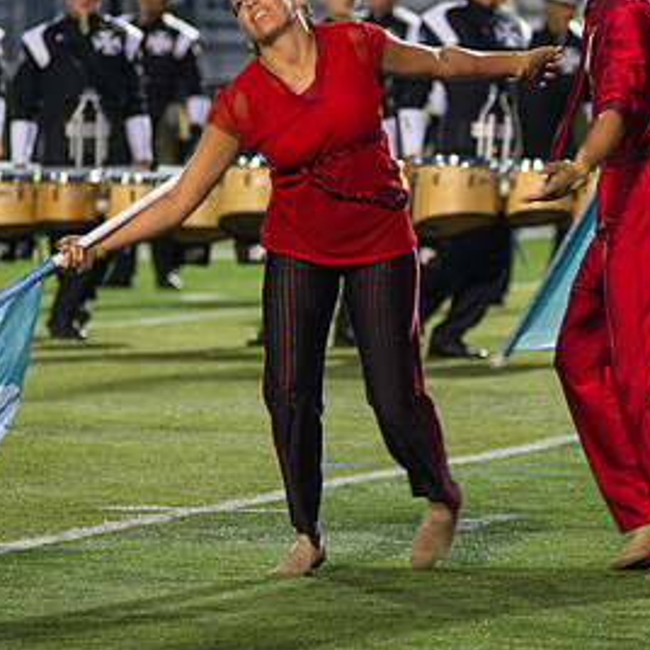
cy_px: 196
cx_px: 451
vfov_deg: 4.6
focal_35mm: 378
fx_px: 8030
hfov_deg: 4.6
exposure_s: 1/160
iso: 1600
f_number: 2.8
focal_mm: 145
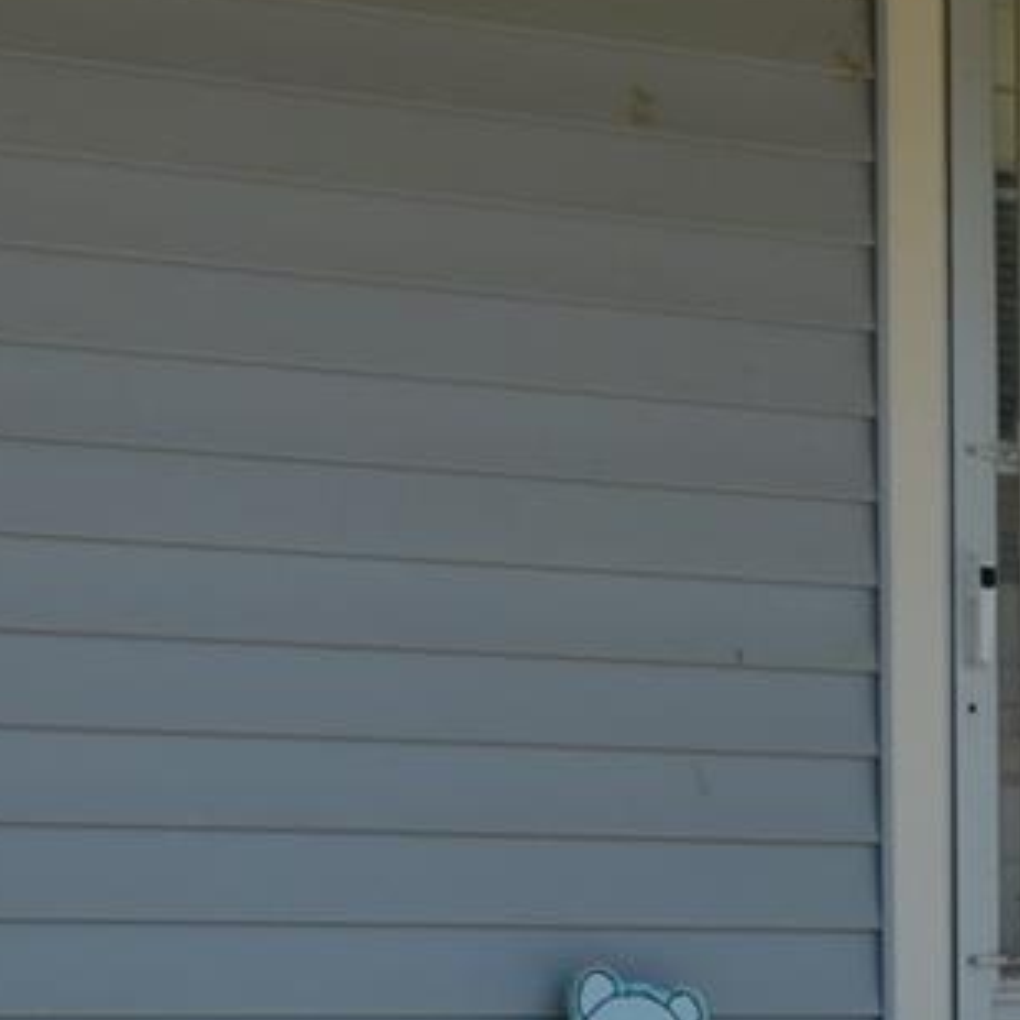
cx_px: 716
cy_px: 543
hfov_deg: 13.2
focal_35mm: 132
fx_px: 4401
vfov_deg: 13.2
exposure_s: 1/200
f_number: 7.1
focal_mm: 20
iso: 100
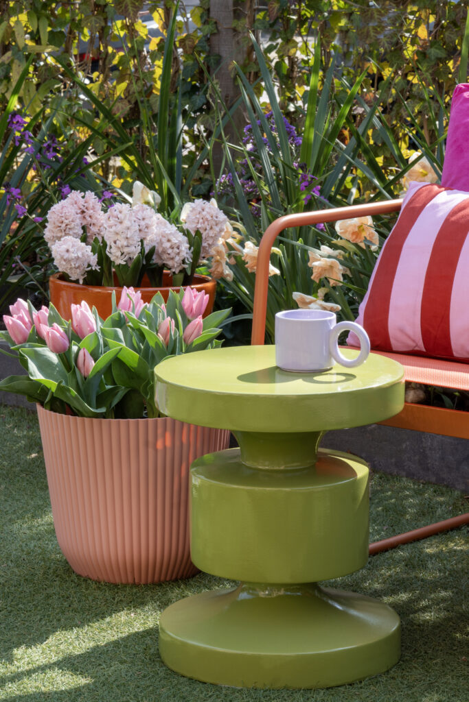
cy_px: 351
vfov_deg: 16.5
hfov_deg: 11.0
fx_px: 2432
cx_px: 234
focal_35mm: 124
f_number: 14
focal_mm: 83
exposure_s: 1/30
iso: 200
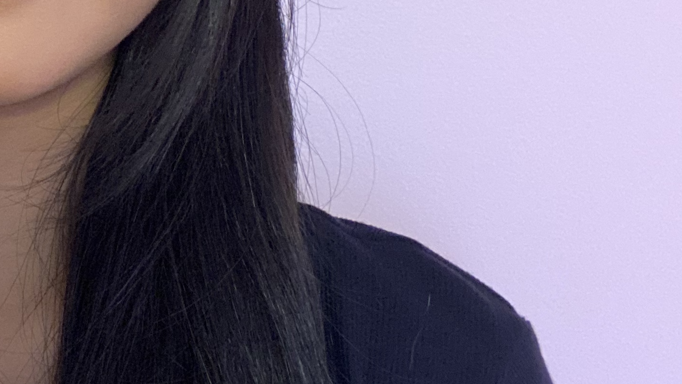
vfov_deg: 16.1
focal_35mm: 71
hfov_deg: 27.7
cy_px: -120
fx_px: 1284
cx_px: -32
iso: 400
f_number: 2.2
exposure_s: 1/30
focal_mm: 2.71
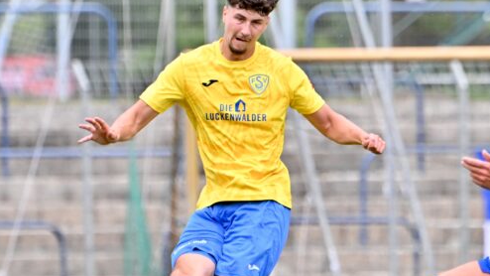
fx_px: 11279
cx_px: 378
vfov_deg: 1.4
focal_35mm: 868
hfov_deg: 2.5
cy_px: 254
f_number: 5.6
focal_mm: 400
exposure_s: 1/2000
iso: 2000
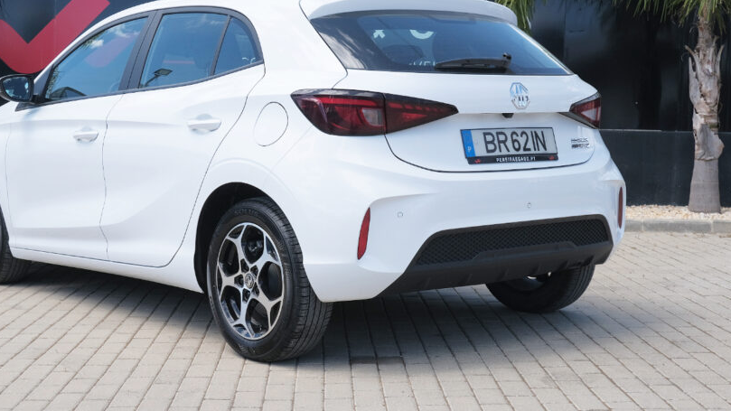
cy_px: 163
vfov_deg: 21.1
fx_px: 1105
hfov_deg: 36.5
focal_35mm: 57
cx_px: 299
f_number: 9
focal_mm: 28.8
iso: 160
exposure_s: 1/180
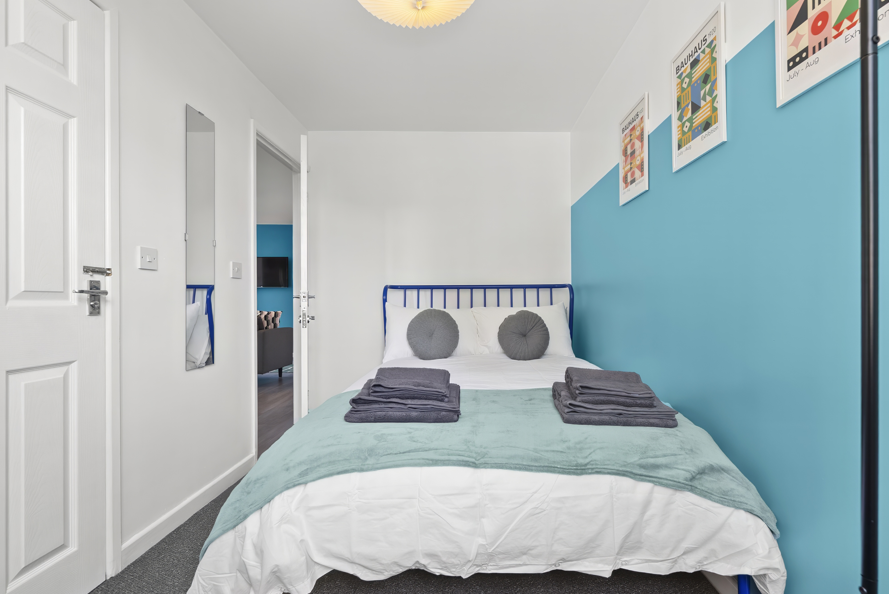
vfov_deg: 77.4
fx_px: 371
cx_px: 474
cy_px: 313
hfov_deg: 100.2
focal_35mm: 15
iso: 400
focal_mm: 14
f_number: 8
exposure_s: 1/5
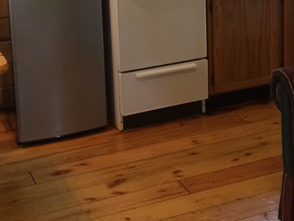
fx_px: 671
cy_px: -26
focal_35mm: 79
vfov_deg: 18.0
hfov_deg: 24.7
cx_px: 156
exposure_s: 1/30
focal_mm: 4.12
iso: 200
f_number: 2.2
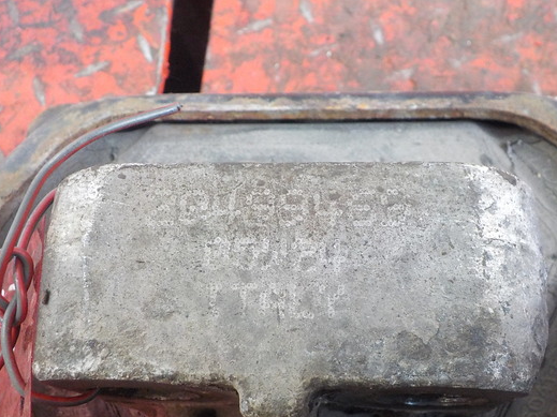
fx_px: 595
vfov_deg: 38.6
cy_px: 239
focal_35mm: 37
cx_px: 310
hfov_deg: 50.0
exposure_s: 1/30
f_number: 3.3
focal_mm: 4.1
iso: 360
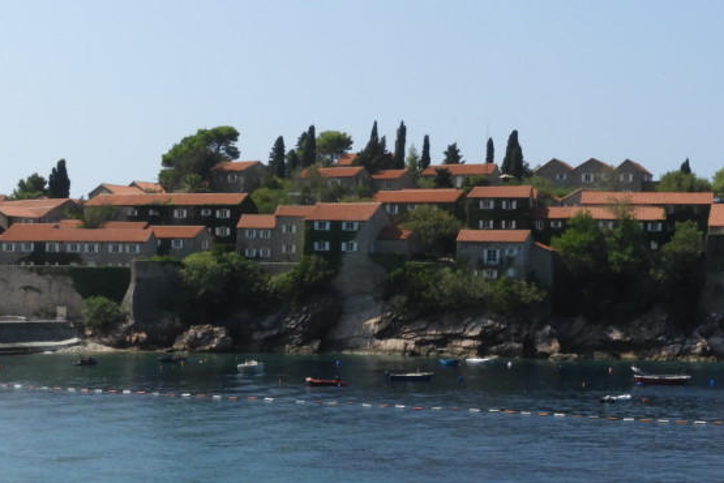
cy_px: 392
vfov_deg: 16.7
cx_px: 321
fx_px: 1629
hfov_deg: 25.0
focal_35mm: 81
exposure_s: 1/1600
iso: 100
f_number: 3.5
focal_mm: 5.4
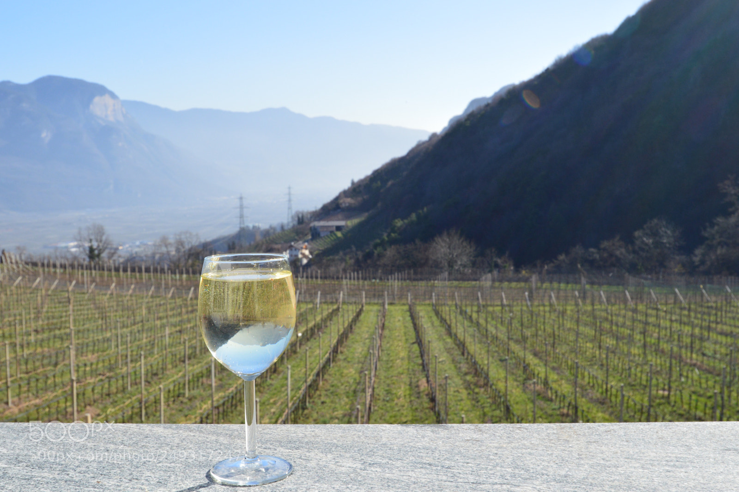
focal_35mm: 40
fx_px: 831
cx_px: 370
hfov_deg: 48.0
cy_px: 246
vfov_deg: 33.0
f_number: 11
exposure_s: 1/400
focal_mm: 27
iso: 400
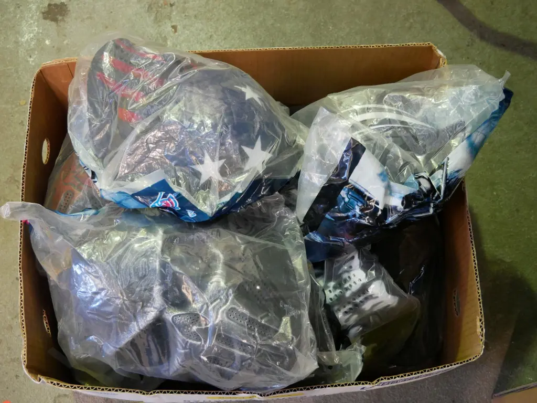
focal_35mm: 46
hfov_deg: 41.2
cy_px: 202
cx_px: 268
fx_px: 714
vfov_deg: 31.5
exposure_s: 1/60
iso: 2000
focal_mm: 23
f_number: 4.3
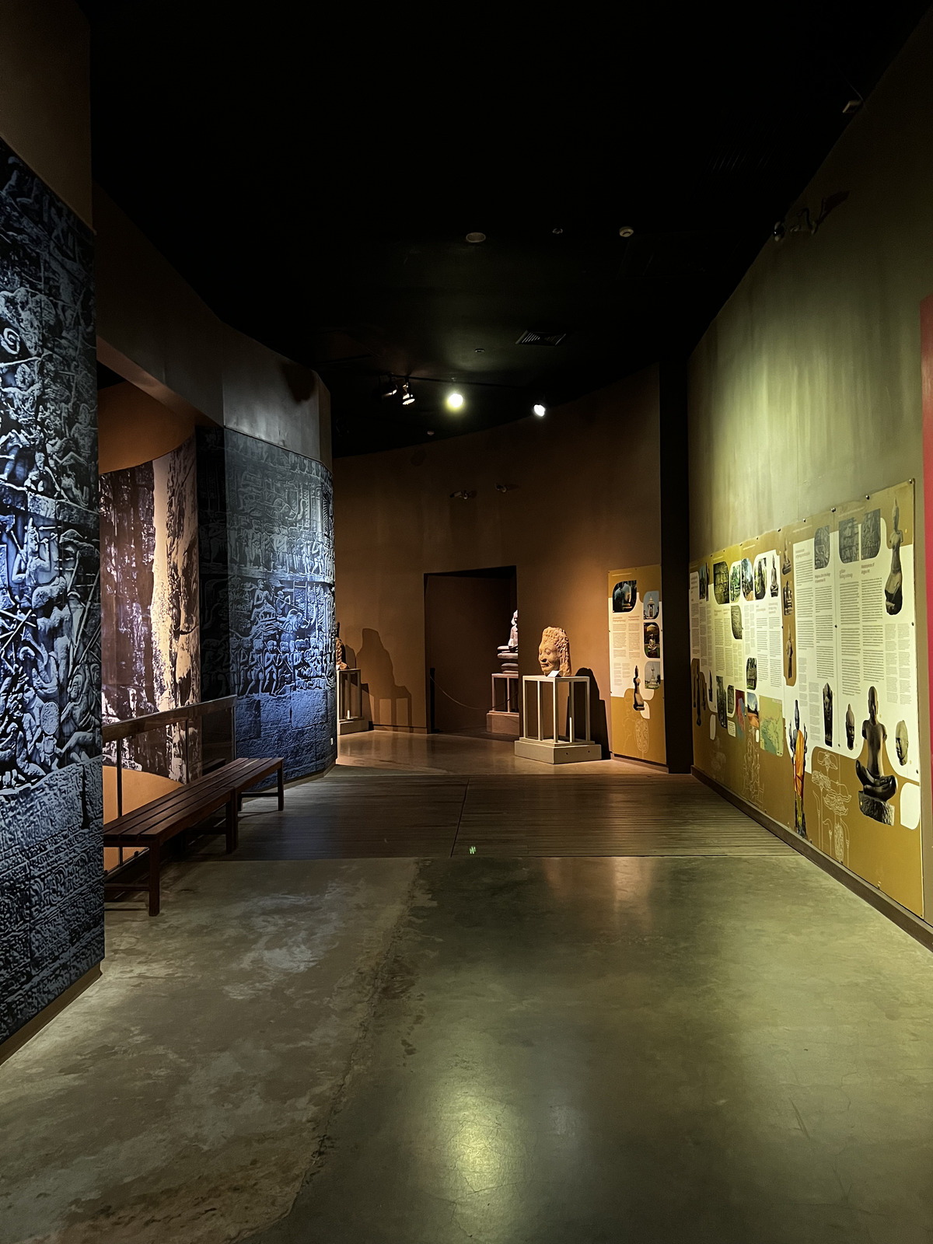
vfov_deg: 67.3
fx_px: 934
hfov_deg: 53.1
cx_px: 466
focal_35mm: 26
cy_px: 622
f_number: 1.5
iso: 500
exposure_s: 1/25
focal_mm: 5.7
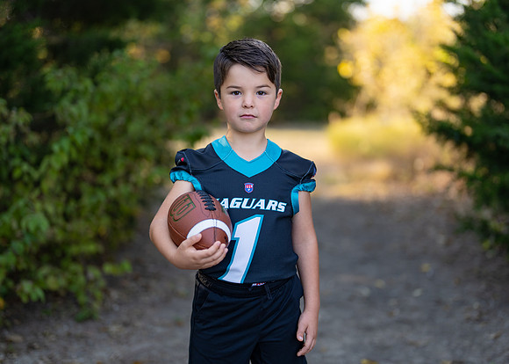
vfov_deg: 24.0
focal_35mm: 59
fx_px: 856
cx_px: 268
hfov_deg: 33.1
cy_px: 182
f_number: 1.2
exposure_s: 1/800
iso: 100
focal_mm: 50
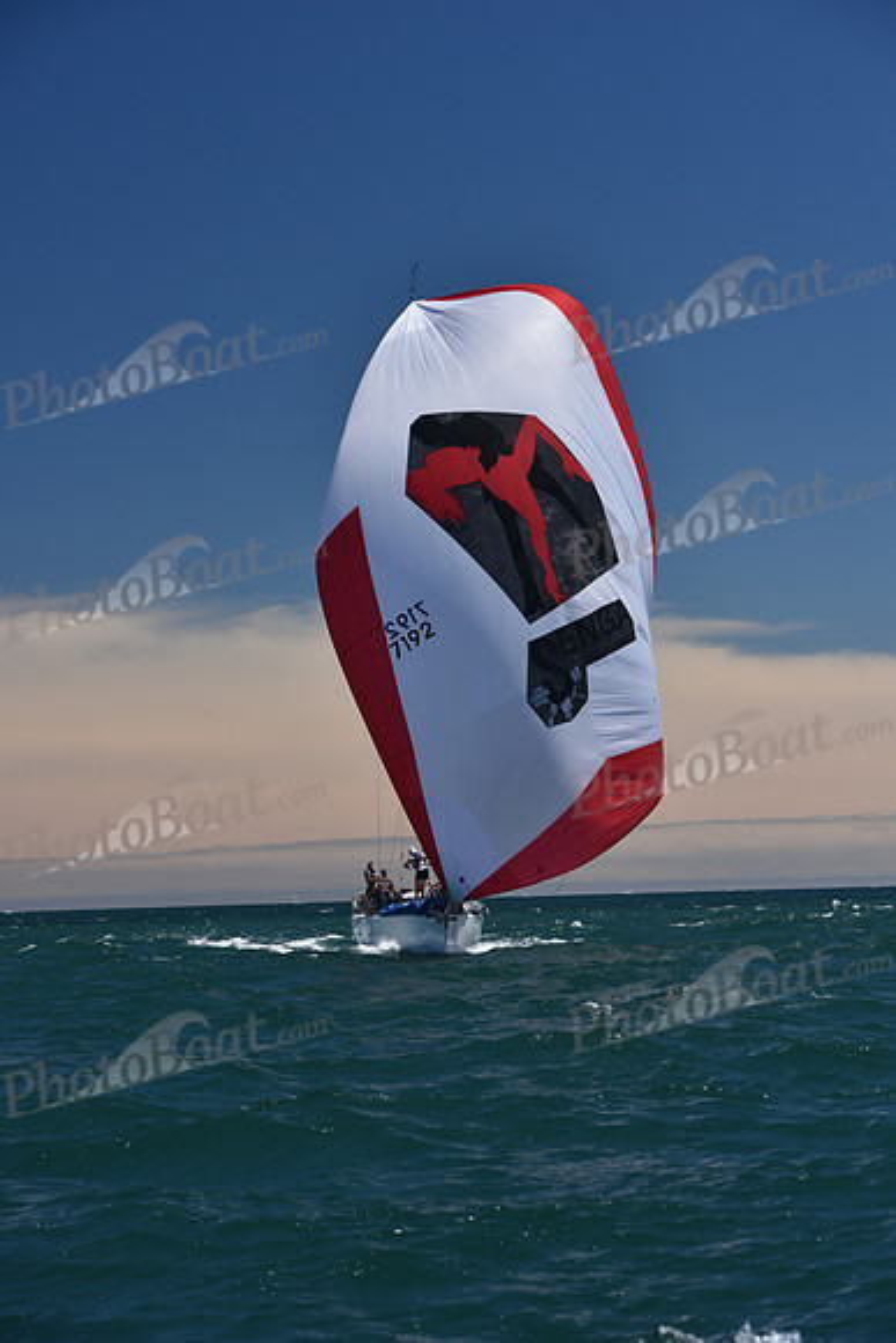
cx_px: 448
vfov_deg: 21.5
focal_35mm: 95
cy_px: 672
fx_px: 3544
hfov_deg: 14.4
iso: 250
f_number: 7.1
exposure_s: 1/800
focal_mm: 95
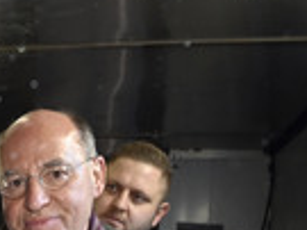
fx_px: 682
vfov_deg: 17.5
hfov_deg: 22.5
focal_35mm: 77
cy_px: 326
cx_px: -99
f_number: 8
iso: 1600
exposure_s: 1/30
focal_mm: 24
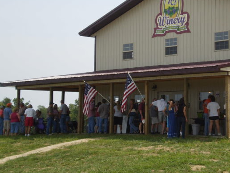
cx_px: 150
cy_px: 62
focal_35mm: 95
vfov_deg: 15.5
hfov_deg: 20.6
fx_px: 631
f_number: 4.4
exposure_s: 1/1000
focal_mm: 11.3
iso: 64
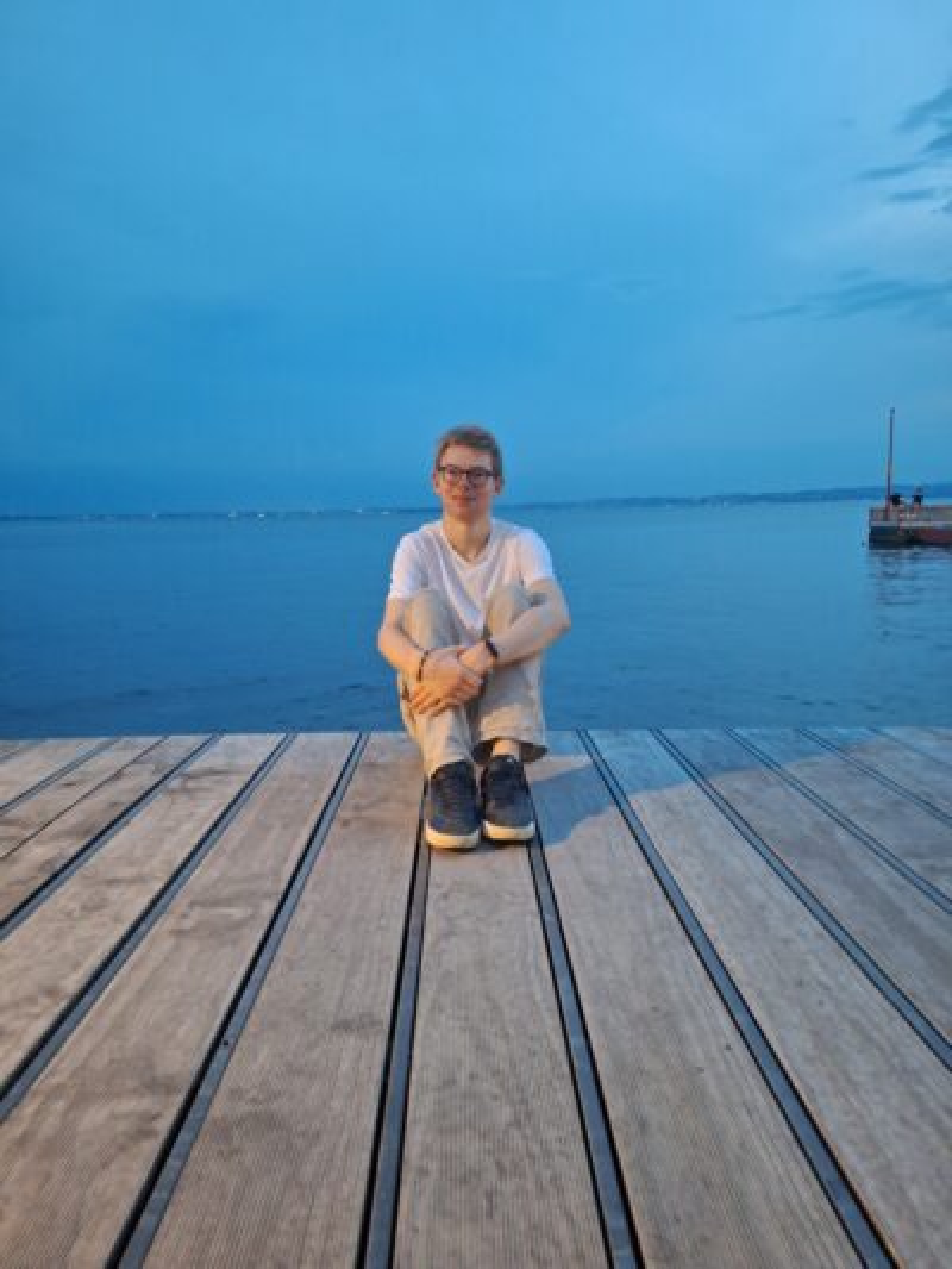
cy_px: 634
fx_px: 843
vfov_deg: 73.9
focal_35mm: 23
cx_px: 476
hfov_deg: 58.9
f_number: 1.8
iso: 800
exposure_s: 1/20
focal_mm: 5.54
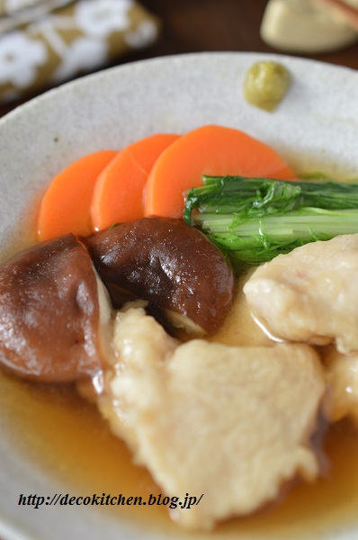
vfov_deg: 33.4
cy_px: 270
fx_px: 898
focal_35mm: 60
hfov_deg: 22.5
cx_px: 179
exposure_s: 1/80
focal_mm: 40
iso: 100
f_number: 4.5
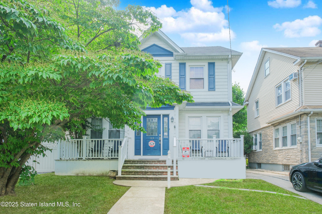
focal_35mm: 21
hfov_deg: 81.2
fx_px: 188
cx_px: 161
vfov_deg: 59.5
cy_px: 107
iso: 250
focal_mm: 13.9
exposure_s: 1/80
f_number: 10
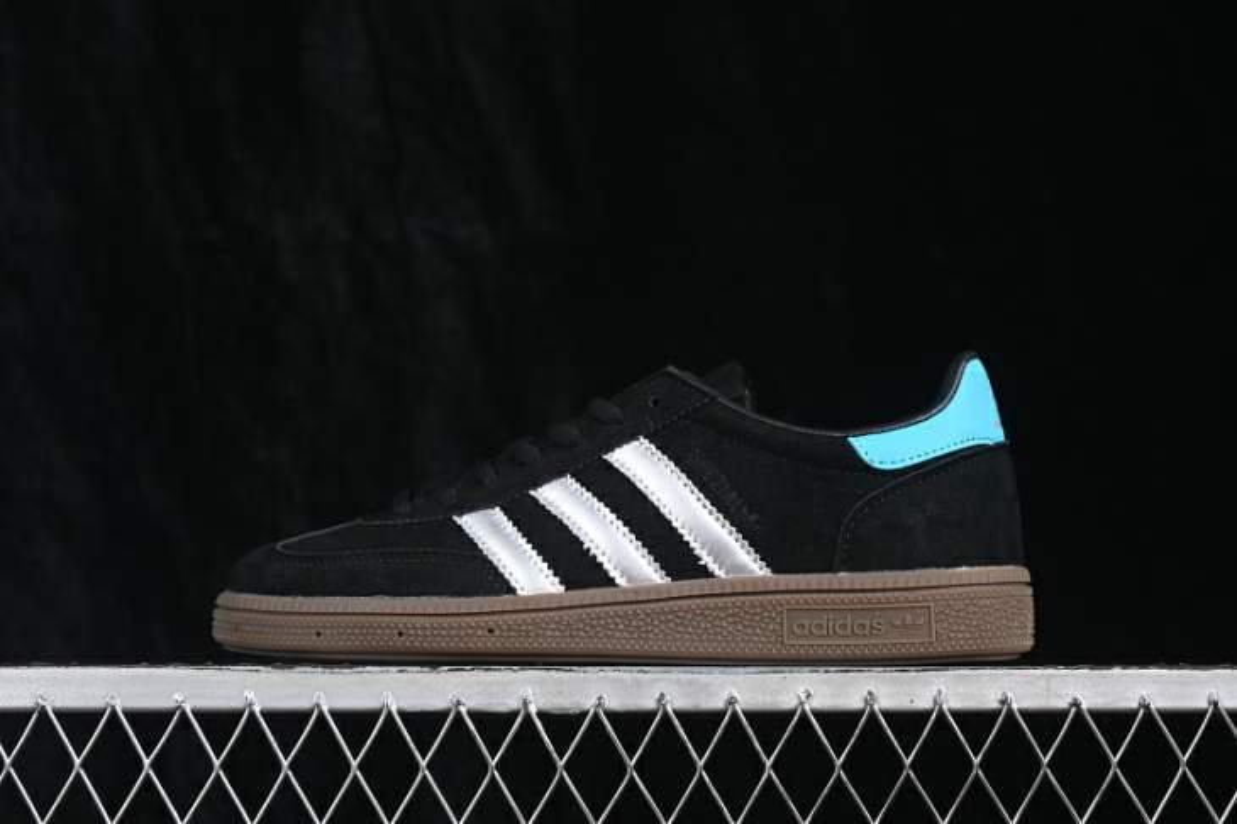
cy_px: 412
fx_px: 2576
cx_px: 618
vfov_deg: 18.2
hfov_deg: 27.0
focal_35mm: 75
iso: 160
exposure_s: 1/60
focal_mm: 50
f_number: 6.3
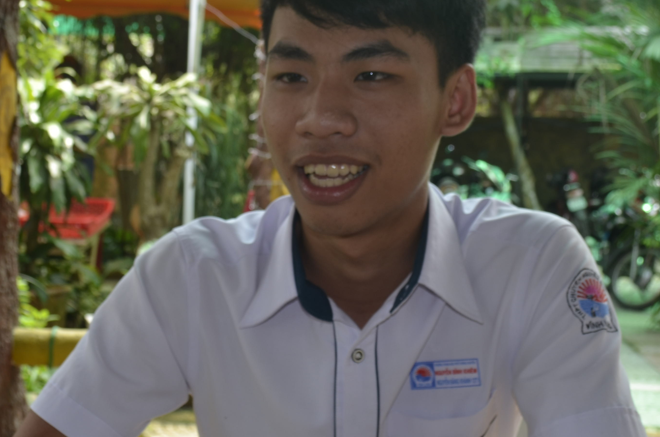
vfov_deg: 20.8
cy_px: 145
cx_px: 269
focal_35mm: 65
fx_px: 1189
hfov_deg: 30.9
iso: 100
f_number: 5.6
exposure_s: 1/30
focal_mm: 24
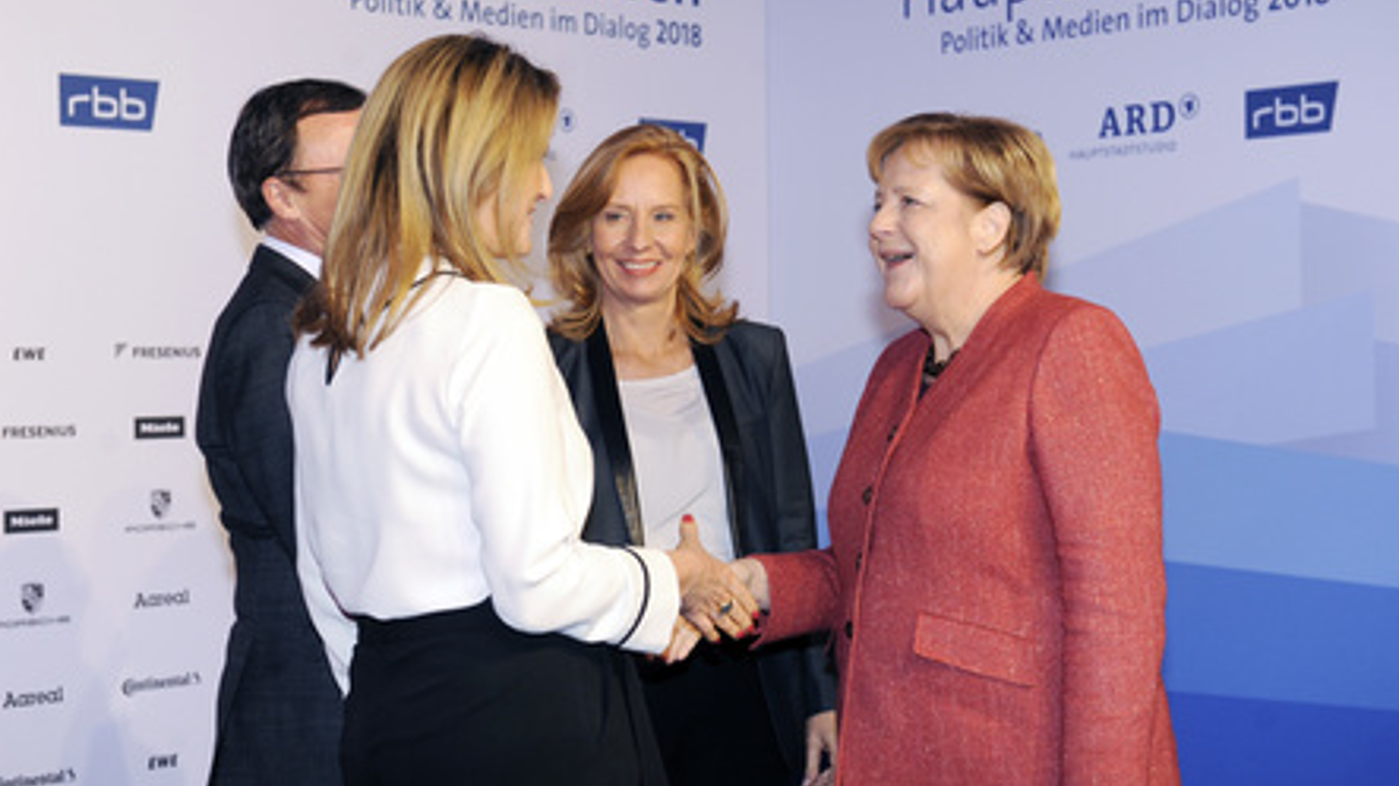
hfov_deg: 31.9
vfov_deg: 18.2
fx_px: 2448
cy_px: 407
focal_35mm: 66
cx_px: 692
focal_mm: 62
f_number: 4
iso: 800
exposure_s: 1/160
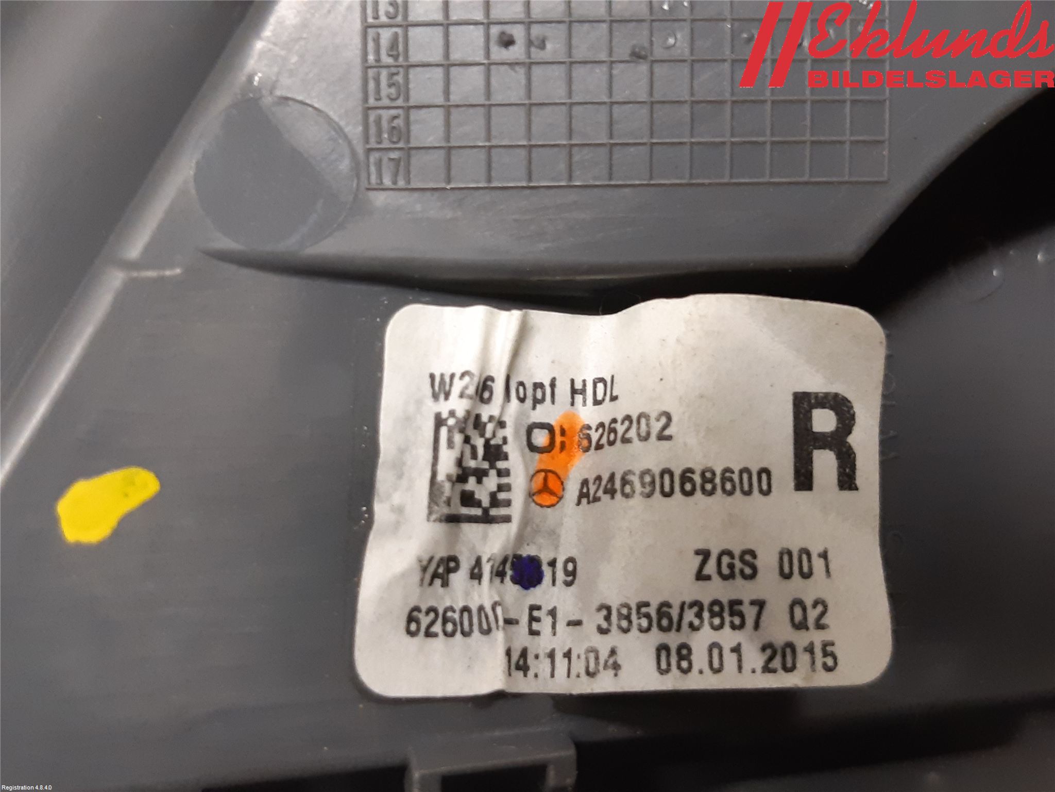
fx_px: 792
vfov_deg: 53.1
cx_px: 528
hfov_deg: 67.3
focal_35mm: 26
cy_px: 396
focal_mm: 3.93
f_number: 1.7
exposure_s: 1/50
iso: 200
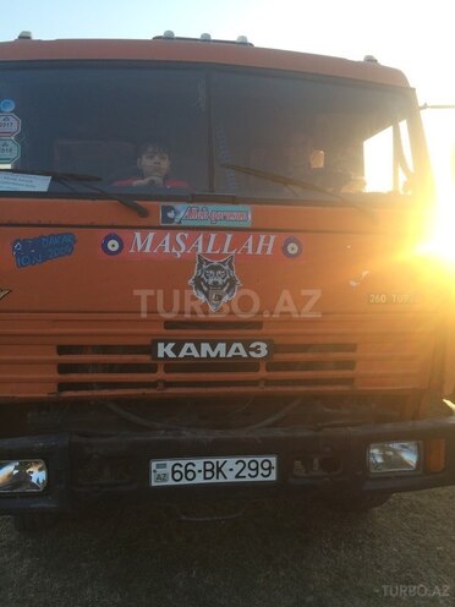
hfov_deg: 48.2
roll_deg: -1.3
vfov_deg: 61.7
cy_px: 304
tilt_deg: -7.4
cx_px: 228
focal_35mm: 29
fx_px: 508
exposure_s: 1/275
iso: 32
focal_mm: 4.15
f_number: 2.2
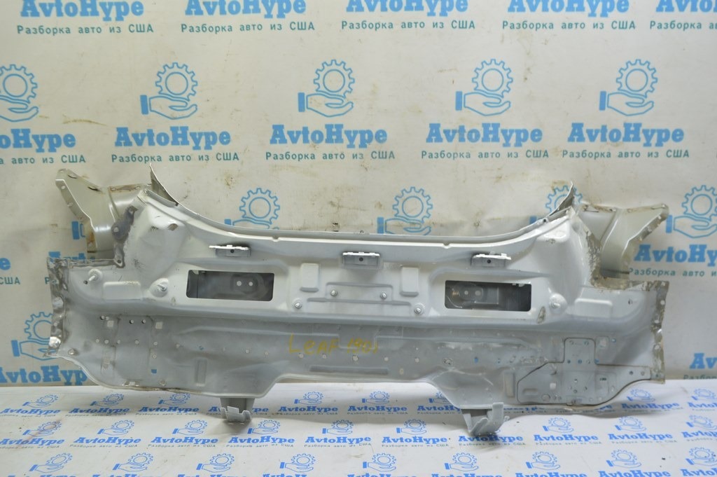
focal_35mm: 30
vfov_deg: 43.5
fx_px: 597
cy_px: 238
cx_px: 358
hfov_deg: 62.0
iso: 400
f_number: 5.6
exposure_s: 1/20
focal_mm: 20
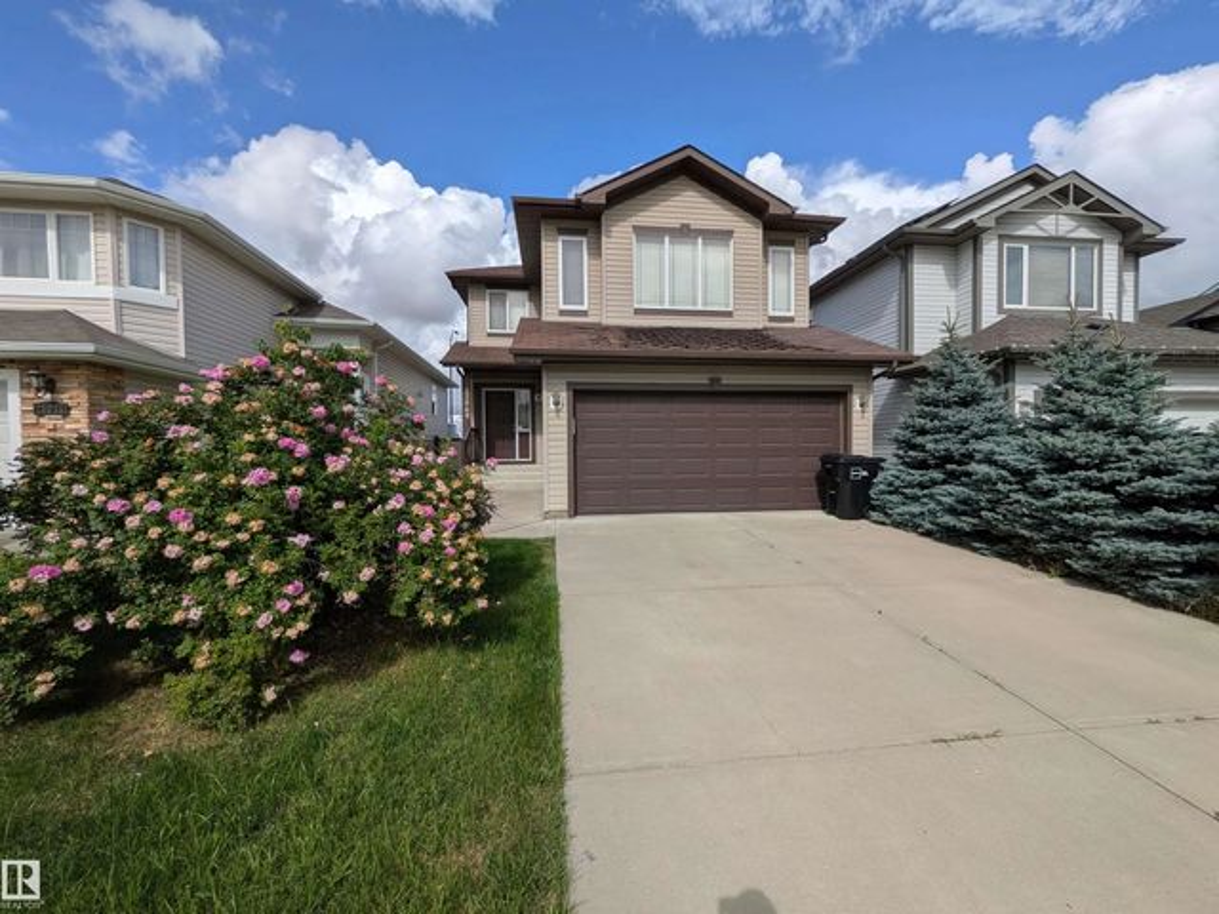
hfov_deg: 102.1
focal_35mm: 14
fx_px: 493
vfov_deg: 85.7
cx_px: 610
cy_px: 457
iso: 50
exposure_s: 1/3205
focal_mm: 1.83
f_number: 2.2
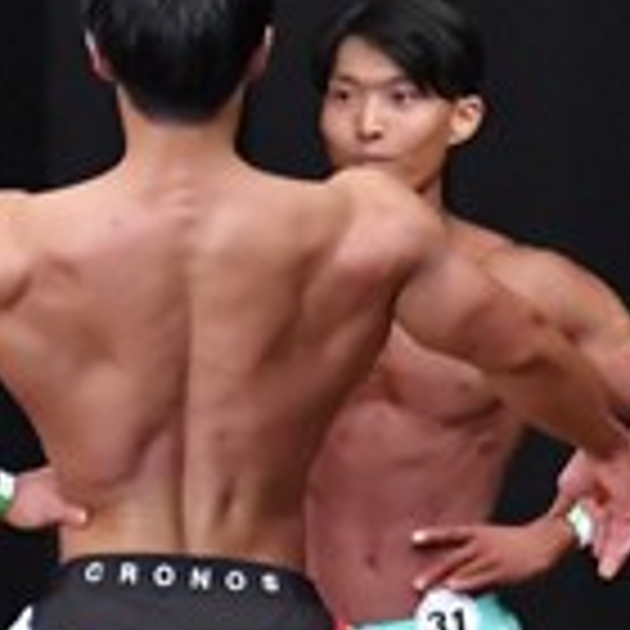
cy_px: 702
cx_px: -875
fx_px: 17687
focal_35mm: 859
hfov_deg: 2.0
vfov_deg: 2.0
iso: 8000
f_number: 5.6
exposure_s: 1/400
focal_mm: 122
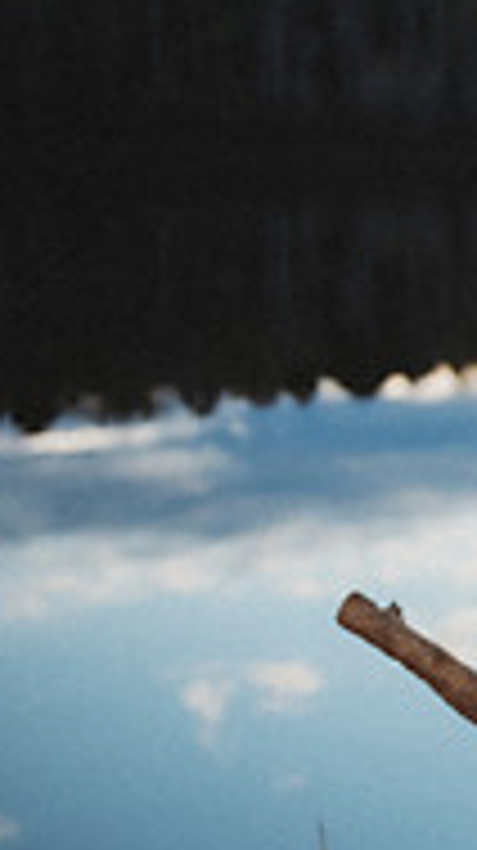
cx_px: 1274
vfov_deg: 20.7
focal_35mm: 103
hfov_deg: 9.8
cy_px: 362
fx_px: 2321
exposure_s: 1/400
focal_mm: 32
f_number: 2.8
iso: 200
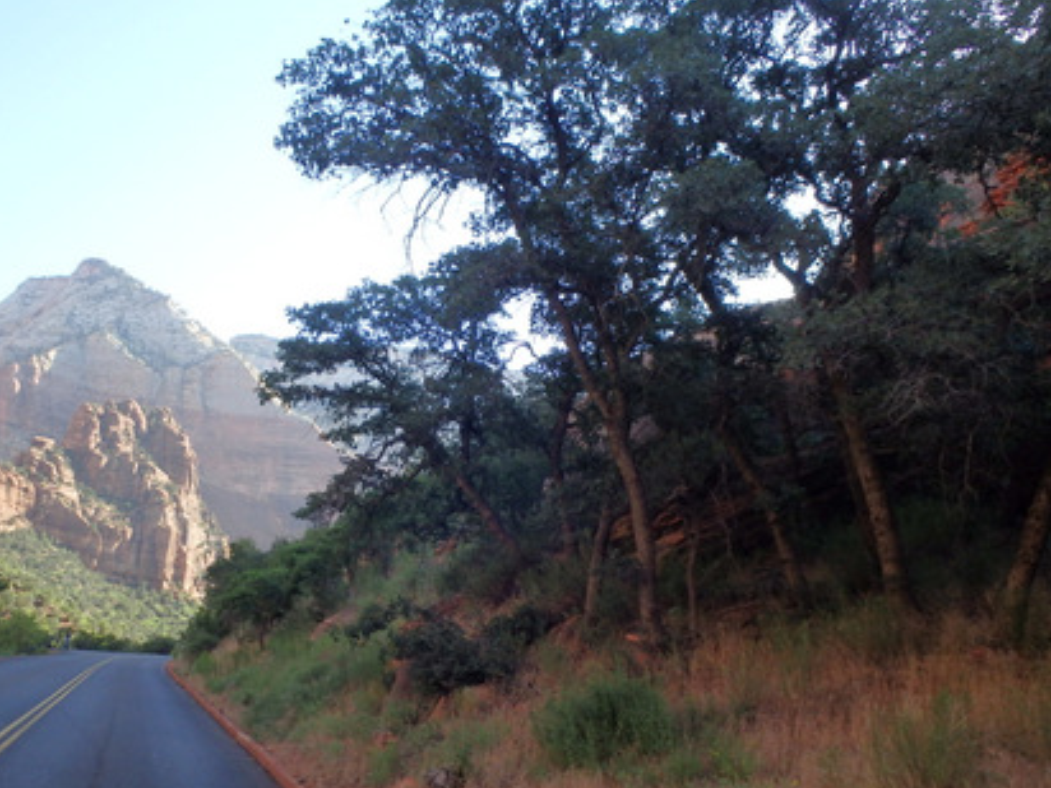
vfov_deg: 41.7
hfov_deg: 53.6
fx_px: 1032
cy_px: 455
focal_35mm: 34
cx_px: 423
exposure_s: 1/250
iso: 125
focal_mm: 5
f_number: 3.9
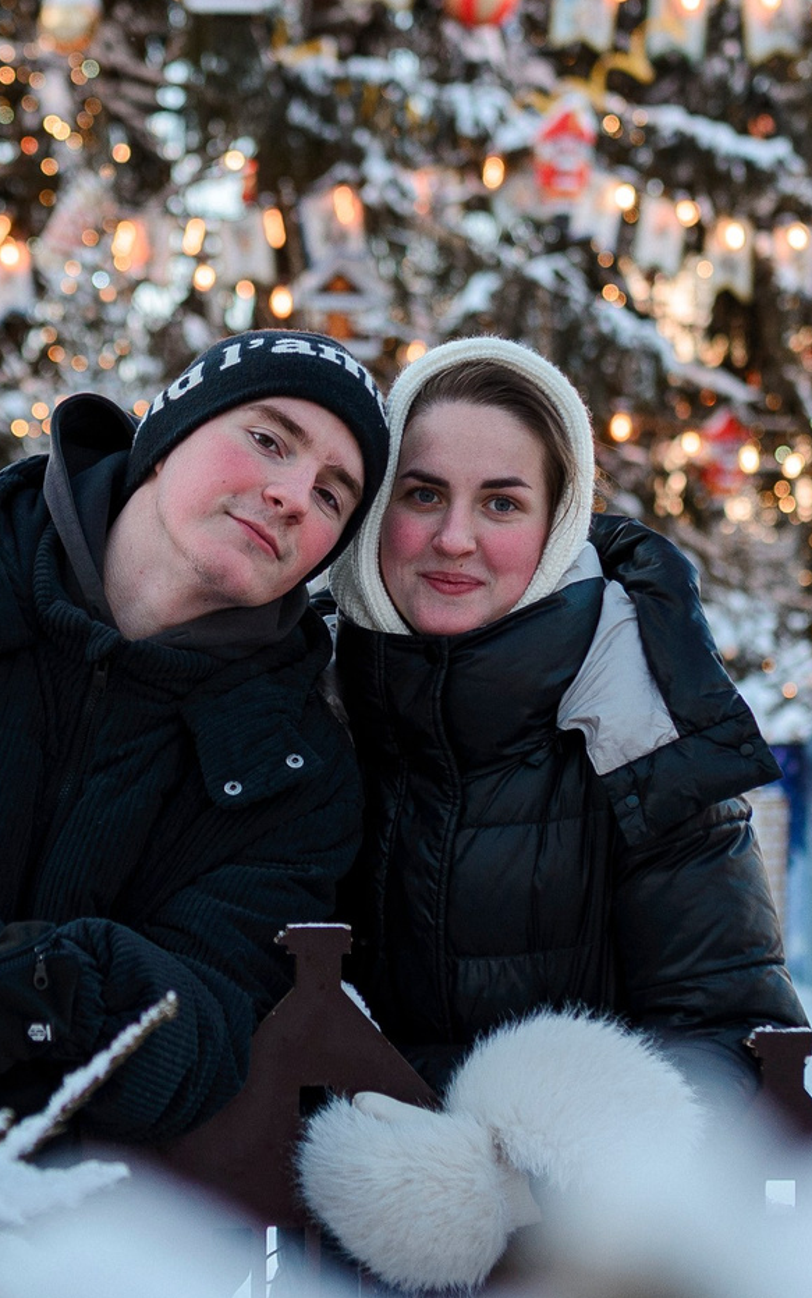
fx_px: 3468
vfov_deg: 21.2
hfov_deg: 13.3
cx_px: 247
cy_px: 646
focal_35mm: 98
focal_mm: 35
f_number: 2.2
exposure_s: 1/640
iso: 100
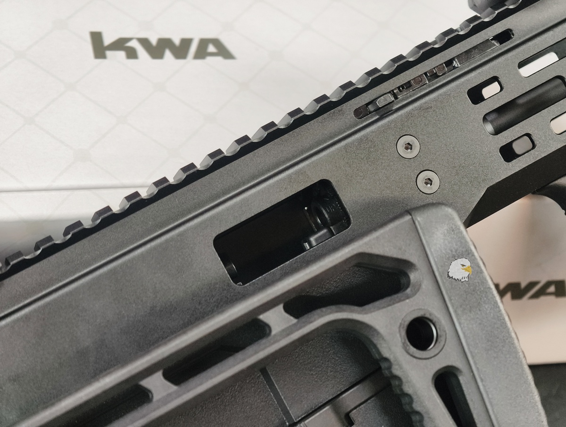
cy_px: 214
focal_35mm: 85
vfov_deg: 17.4
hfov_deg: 23.0
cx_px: 283
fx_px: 1392
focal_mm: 22.48
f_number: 2.67
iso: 791
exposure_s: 1/13.3
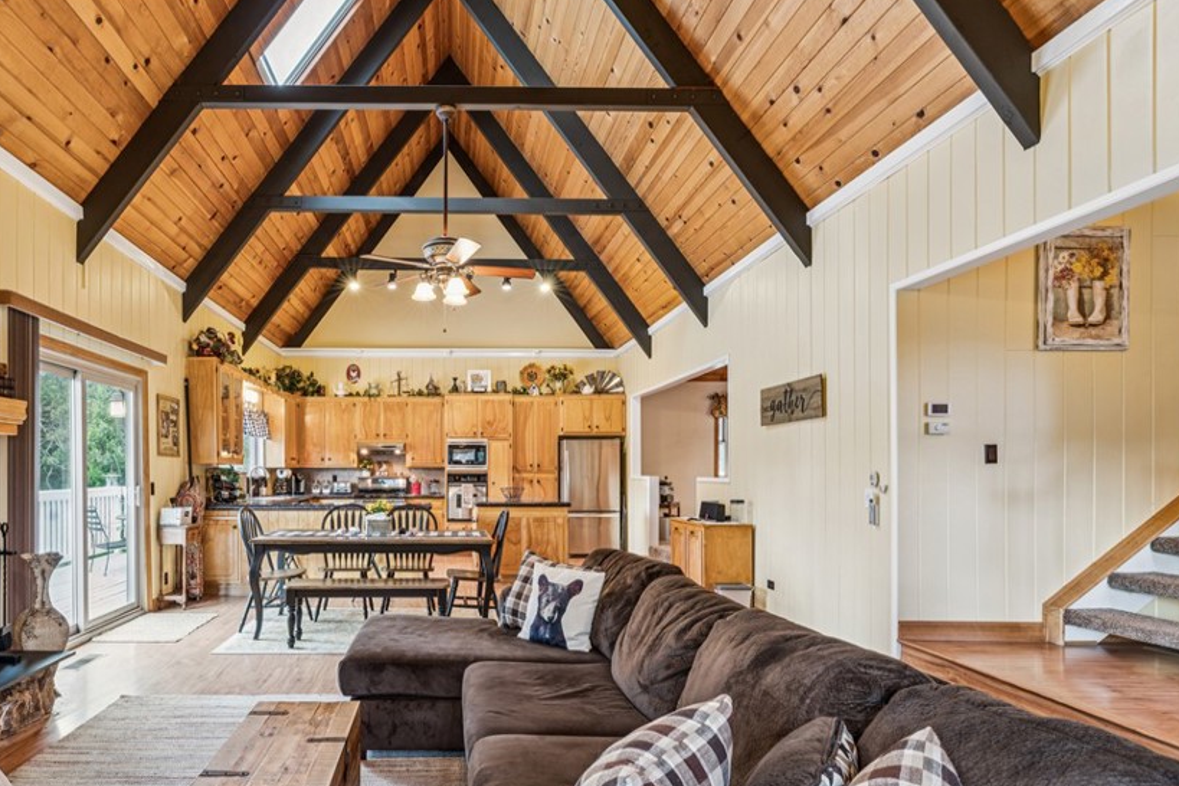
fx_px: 671
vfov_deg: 60.1
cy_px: 481
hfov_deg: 81.2
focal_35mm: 20
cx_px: 451
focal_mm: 16.4
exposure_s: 3.2
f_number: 13
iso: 100
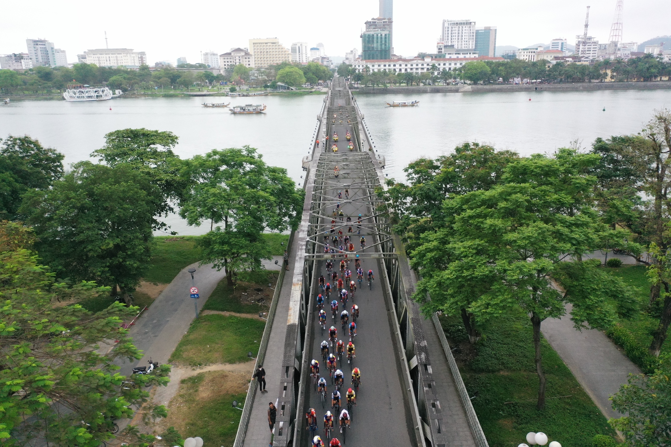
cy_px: 224
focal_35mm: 28
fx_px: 522
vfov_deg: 46.4
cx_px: 336
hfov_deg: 65.5
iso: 1000
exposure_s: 1/2000
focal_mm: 10.26
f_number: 2.8
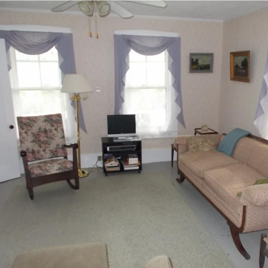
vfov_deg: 52.5
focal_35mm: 31
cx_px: 171
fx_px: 272
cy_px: 135
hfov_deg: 51.8
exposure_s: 1/25
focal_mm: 4.6
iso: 320
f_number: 3.2
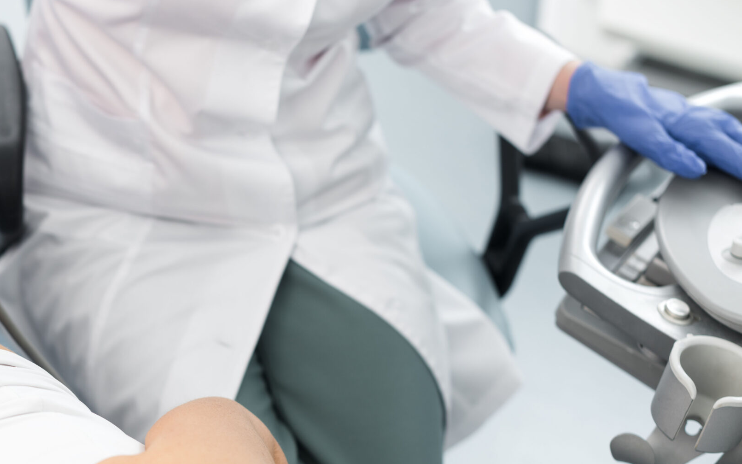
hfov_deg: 25.3
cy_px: 302
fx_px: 1638
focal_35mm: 81
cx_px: 209
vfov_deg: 16.1
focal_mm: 50
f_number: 2.8
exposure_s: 1/200
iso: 125
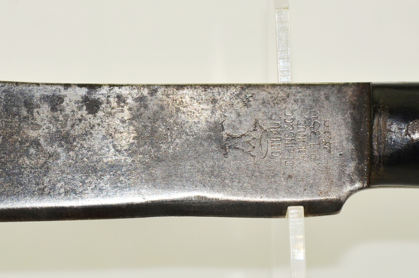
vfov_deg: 4.6
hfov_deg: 6.9
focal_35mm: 301
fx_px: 3493
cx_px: 153
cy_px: 156
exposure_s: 1/160
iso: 200
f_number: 5.6
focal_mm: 135
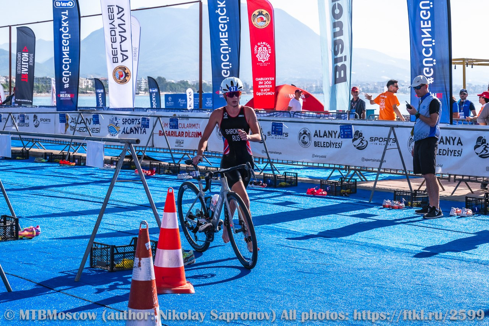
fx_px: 951
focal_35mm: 70
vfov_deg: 19.5
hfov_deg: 28.8
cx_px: 244
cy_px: 163
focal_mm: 70
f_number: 8
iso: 200
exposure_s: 1/640
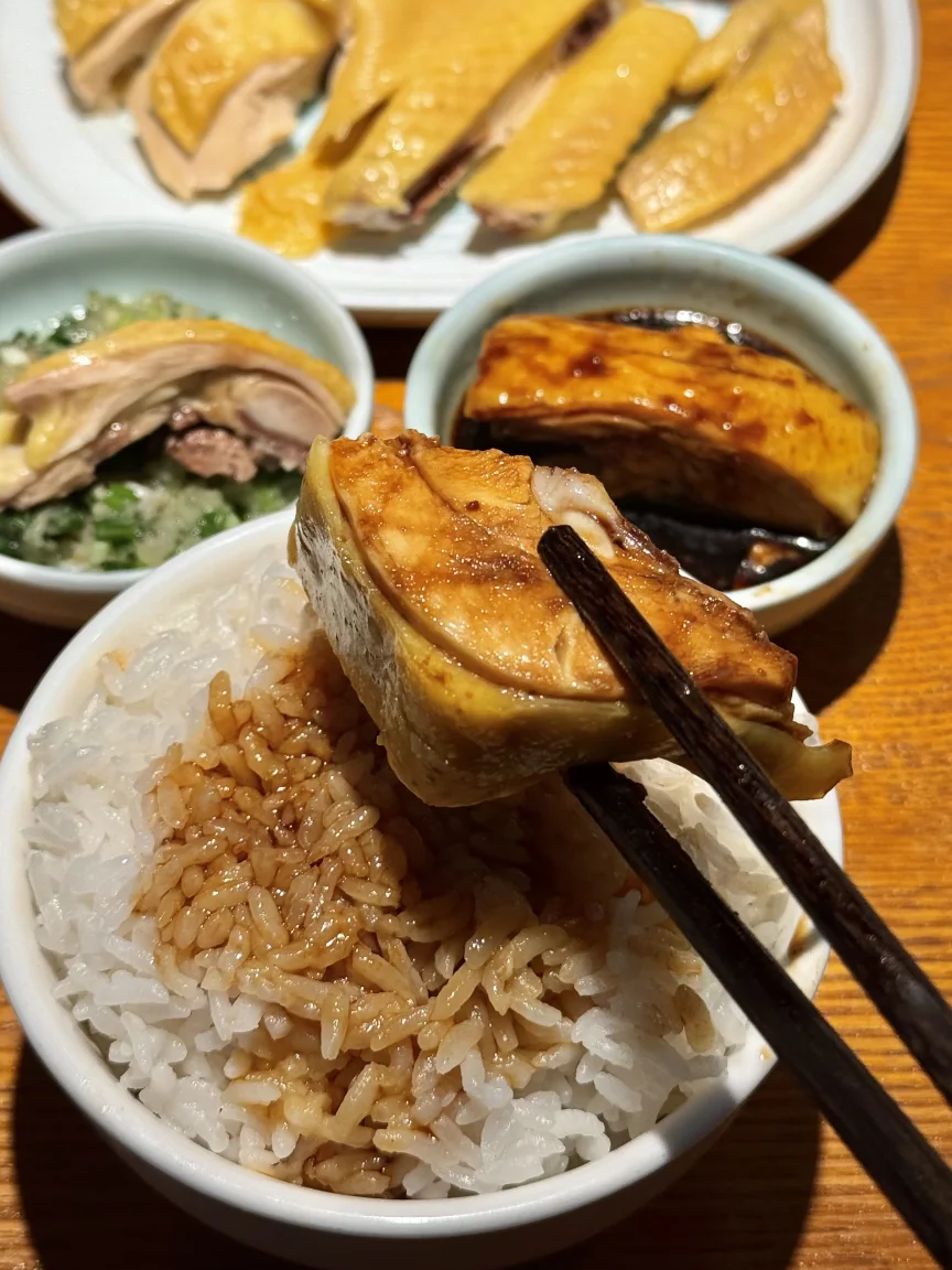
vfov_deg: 32.1
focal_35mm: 60
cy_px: 501
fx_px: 2200
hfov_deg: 24.4
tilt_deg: -49.8
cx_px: 472
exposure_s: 1/197
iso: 64
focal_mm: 6.76
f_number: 1.78
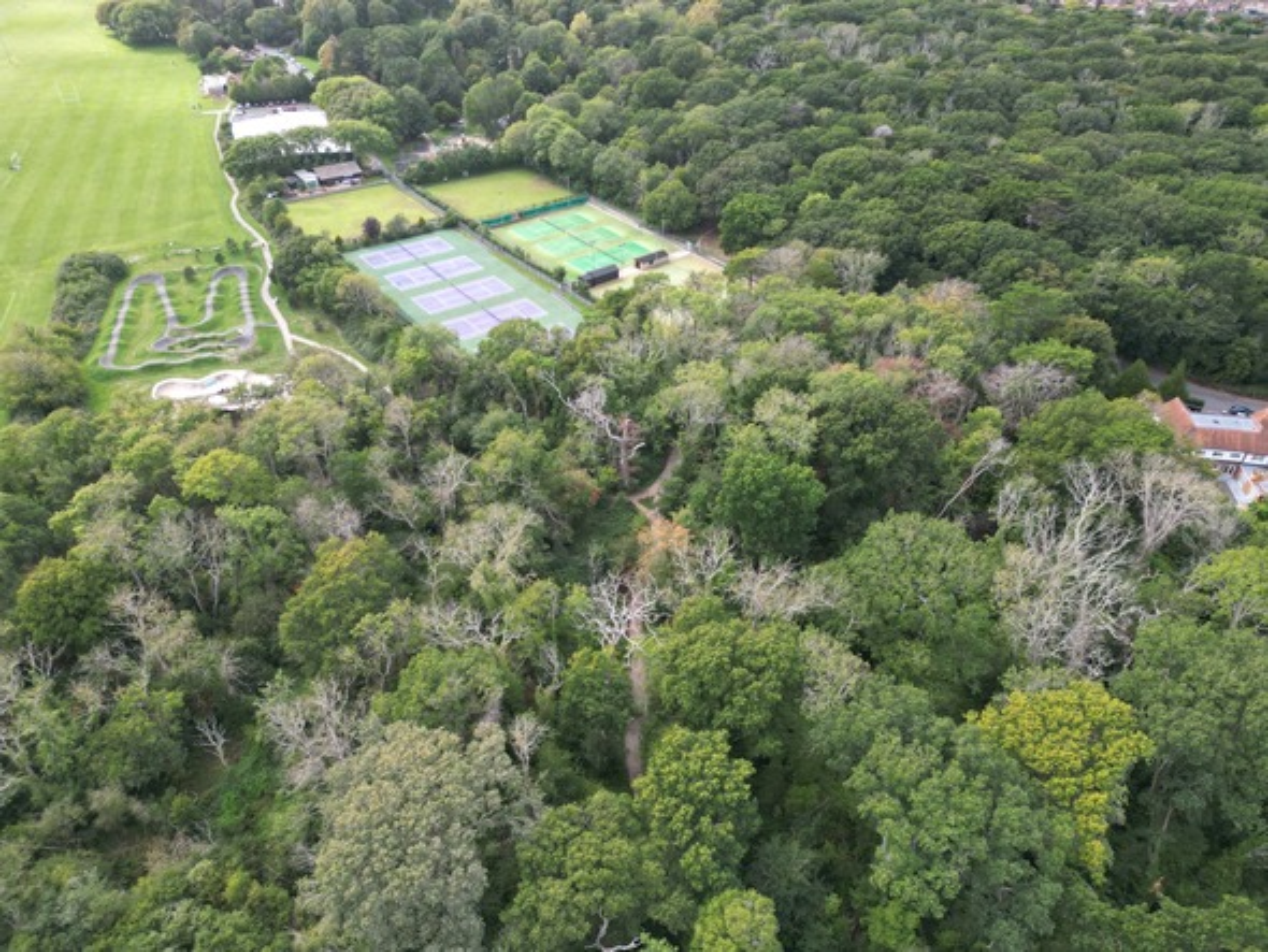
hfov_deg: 71.6
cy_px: 476
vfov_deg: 56.9
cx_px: 634
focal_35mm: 24
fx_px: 879
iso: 100
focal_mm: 6.72
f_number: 1.7
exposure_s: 1/500
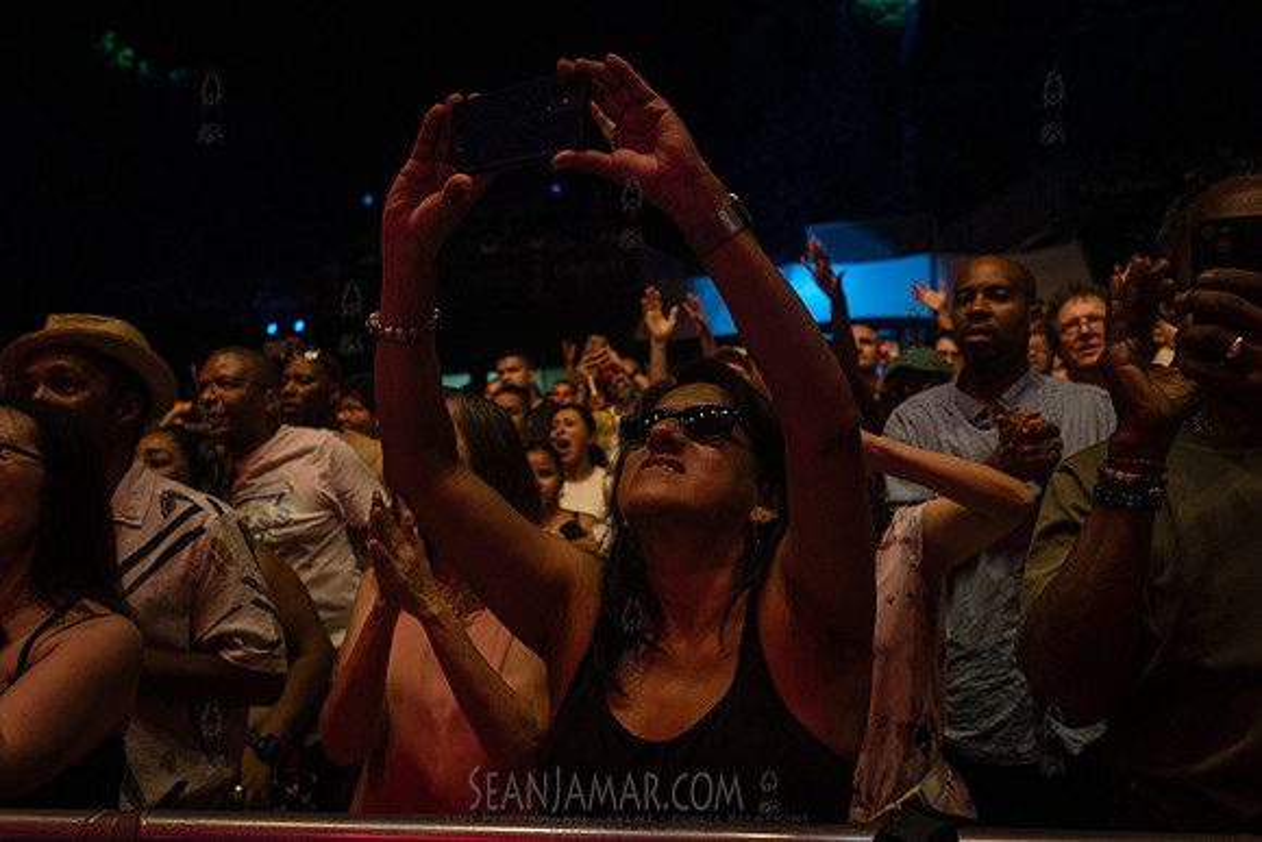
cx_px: 631
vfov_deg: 37.9
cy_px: 421
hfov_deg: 54.4
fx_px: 1227
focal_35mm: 35
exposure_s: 1/500
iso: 5000
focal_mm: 35
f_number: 5
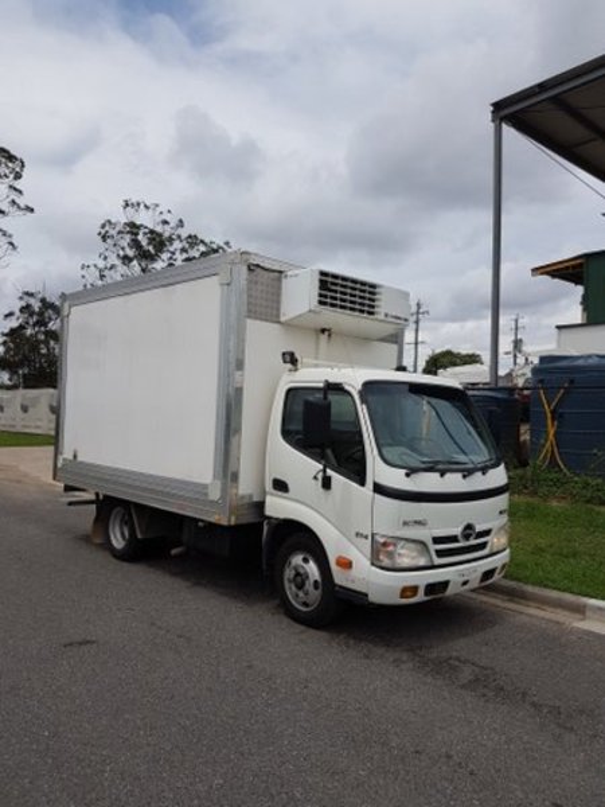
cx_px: 302
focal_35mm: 26
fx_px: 606
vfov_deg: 67.3
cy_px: 404
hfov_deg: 53.1
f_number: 1.7
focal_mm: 4.2
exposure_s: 1/3816
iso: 40
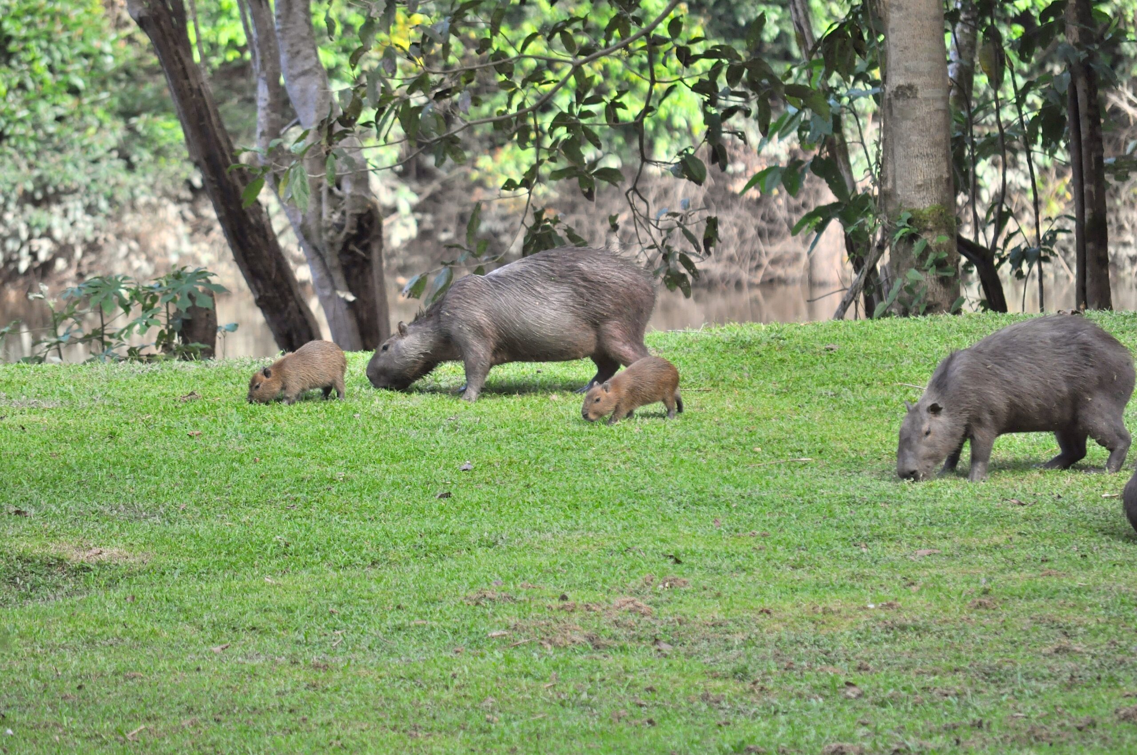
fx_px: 9463
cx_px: 568
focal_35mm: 300
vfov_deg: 4.6
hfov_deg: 6.9
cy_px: 378
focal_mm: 200
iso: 800
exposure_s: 1/640
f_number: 5.6
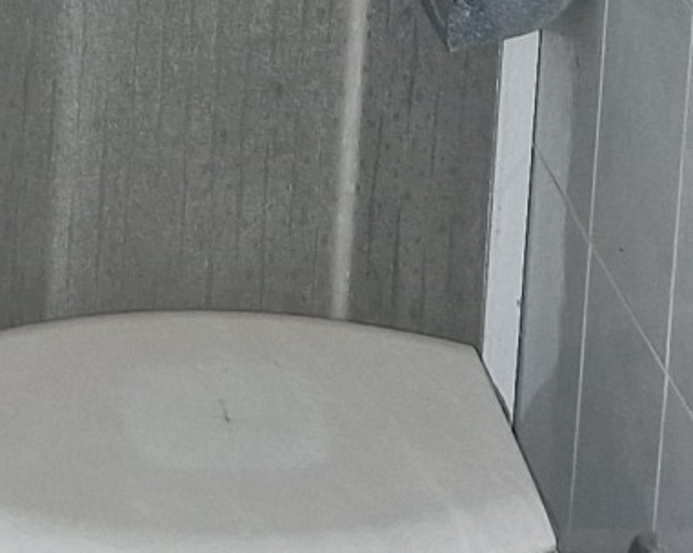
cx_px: 65
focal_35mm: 151
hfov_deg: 12.7
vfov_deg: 9.6
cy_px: -477
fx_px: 3094
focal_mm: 6.4
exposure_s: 1/15
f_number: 1.8
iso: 341
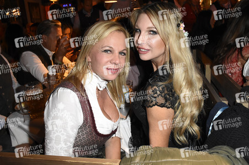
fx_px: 207
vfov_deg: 43.5
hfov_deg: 62.0
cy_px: 82
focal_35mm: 30
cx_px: 124
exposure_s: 1/60
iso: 3200
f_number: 6.3
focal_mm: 20
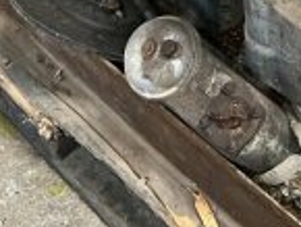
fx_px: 1001
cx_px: 195
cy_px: -221
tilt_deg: -32.7
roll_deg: +6.3
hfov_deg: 17.1
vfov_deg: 11.6
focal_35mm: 115
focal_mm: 5.7
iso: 500
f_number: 1.5
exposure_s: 1/60
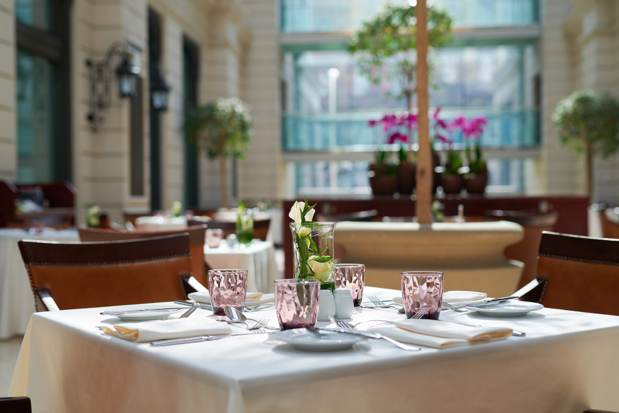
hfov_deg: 39.6
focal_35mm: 50
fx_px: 860
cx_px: 310
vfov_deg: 27.0
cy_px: 206
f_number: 3.5
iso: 100
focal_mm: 50
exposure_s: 1/320
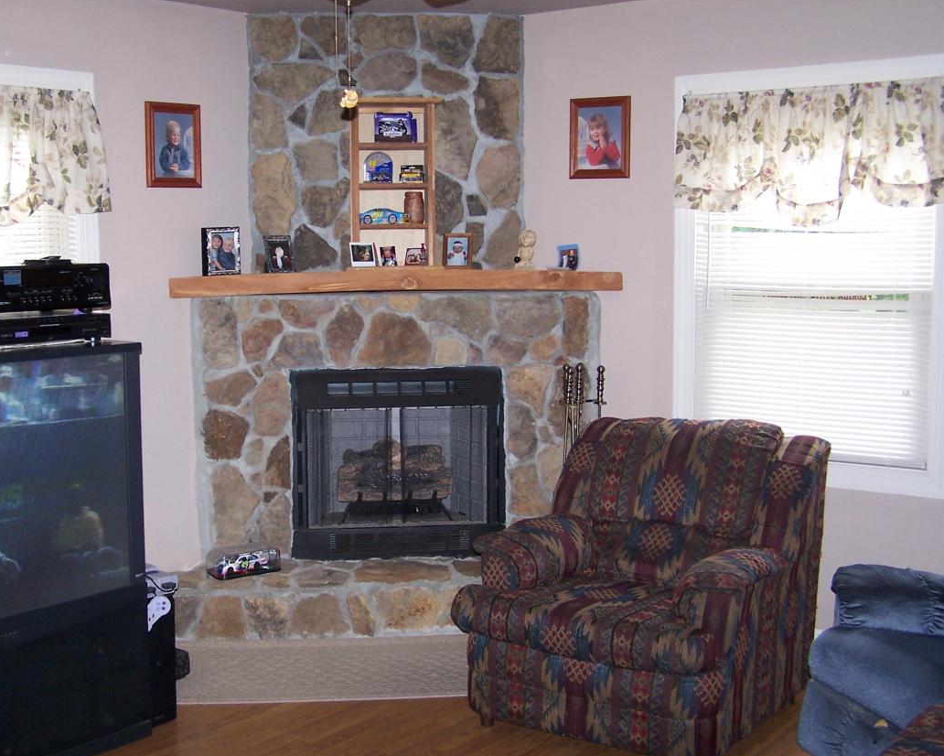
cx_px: 393
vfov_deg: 32.8
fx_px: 1285
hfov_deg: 40.2
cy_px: 374
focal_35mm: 46
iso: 140
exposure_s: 1/60
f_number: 2.8
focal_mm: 6.3
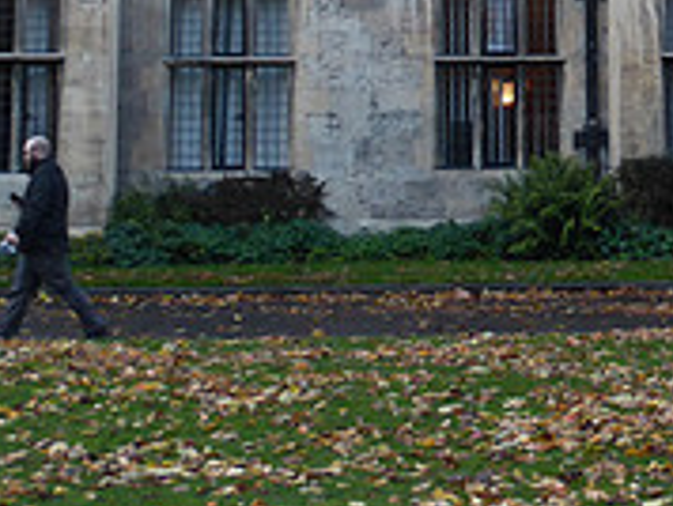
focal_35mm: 101
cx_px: 563
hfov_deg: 19.2
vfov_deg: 14.0
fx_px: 1966
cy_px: -187
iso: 160
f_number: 3.6
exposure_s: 1/60
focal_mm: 5.4
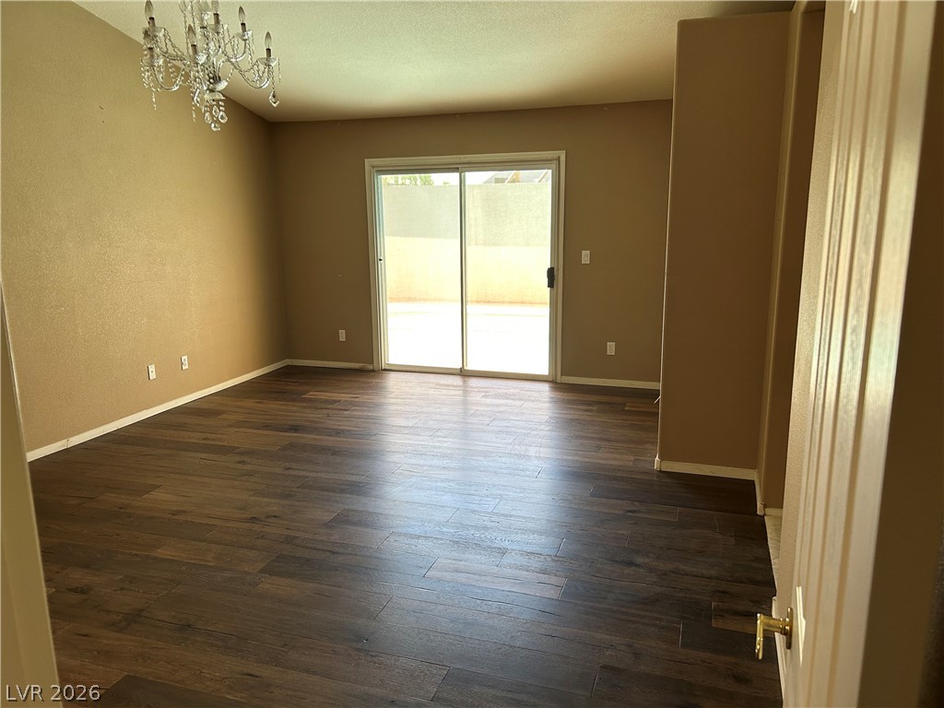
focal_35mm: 26
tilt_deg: -11.9
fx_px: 709
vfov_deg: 53.1
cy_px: 354
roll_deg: +1.0
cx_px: 472
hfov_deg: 67.3
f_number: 1.5
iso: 100
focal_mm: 5.7
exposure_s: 1/120
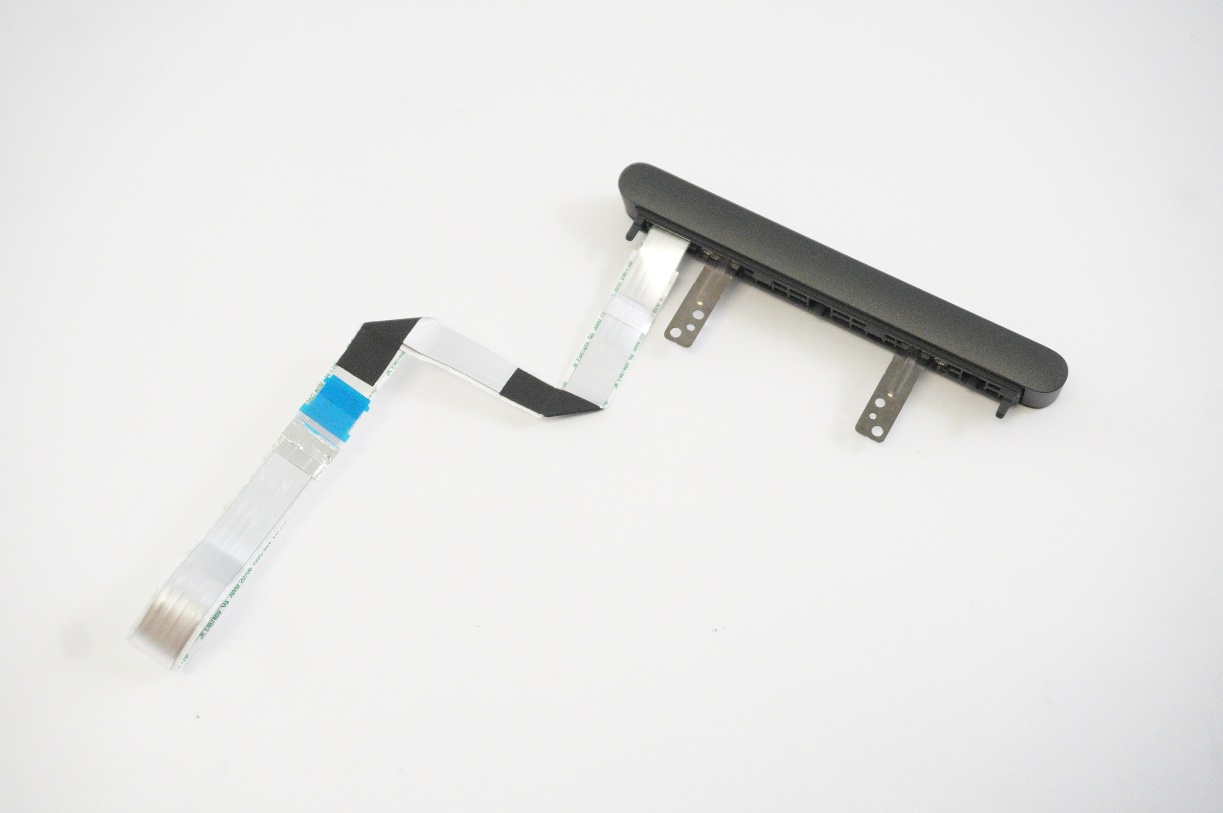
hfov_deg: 46.4
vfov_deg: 31.8
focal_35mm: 42
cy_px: 406
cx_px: 612
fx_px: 1425
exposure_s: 1/320
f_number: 5.6
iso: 6400
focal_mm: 28
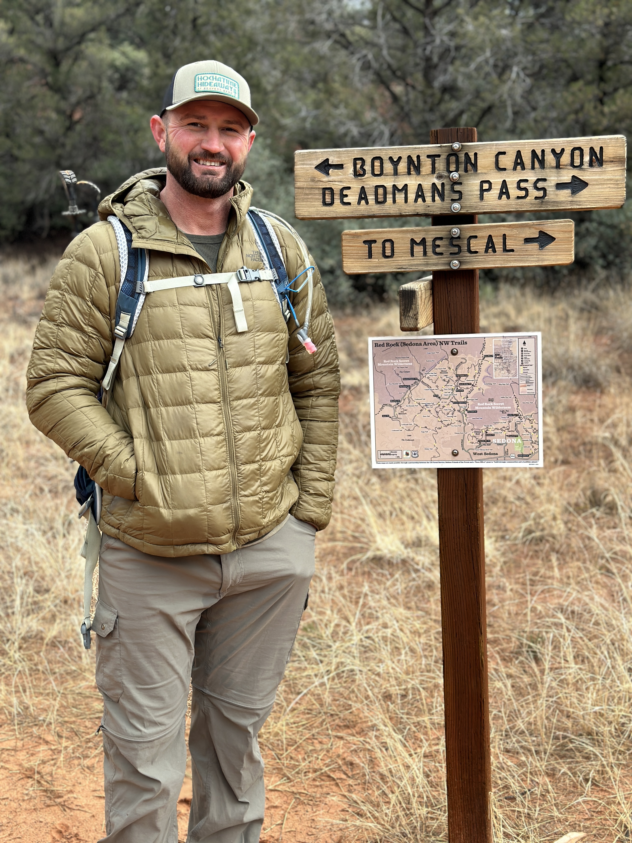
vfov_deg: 39.7
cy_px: 422
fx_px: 1168
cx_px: 316
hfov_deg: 30.3
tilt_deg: -7.8
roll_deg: +1.4
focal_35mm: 48
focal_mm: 6.9
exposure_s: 1/574
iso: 80
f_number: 1.8
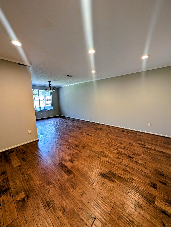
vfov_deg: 110.4
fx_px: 79
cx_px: 86
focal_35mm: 12
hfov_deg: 94.7
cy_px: 114
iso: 57
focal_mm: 2.02
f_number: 1.7
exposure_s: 1/60
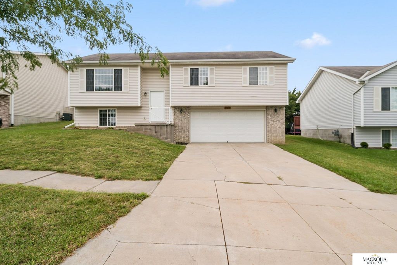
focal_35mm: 18
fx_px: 199
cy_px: 132
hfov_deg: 90.0
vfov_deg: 67.5
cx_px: 198
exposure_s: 1/125
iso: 200
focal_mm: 18
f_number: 8
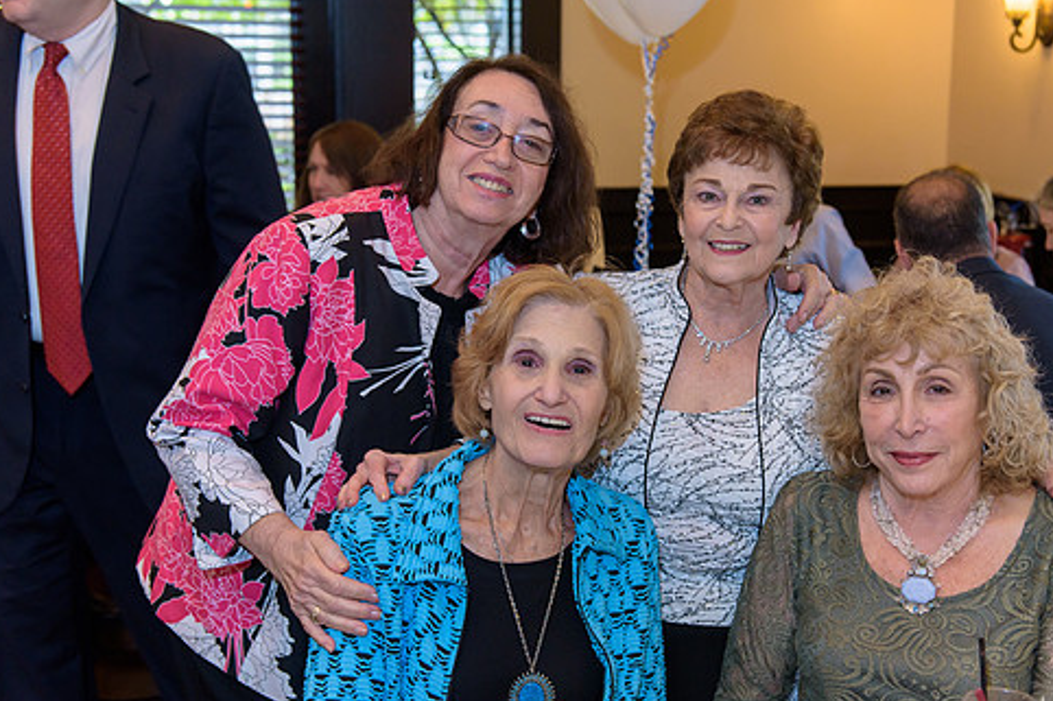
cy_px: 344
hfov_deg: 37.5
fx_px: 1550
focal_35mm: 53
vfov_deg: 25.5
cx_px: 605
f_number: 3.2
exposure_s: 1/125
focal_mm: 44
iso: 800
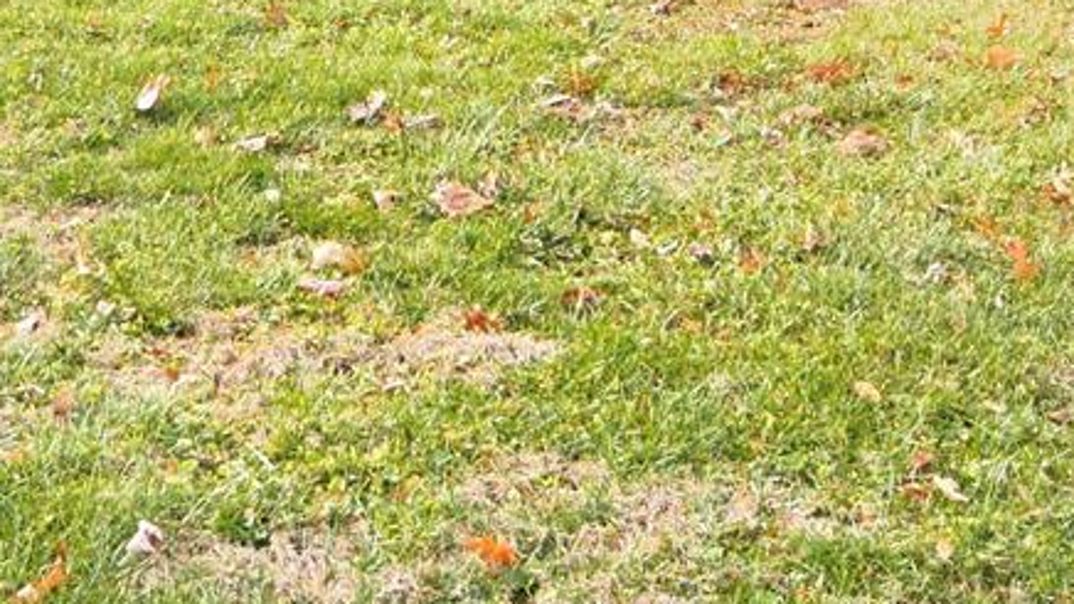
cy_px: -308
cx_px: 413
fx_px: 2278
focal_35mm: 80
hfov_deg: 26.5
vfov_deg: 14.1
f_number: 7.1
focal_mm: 10
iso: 800
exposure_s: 1/250
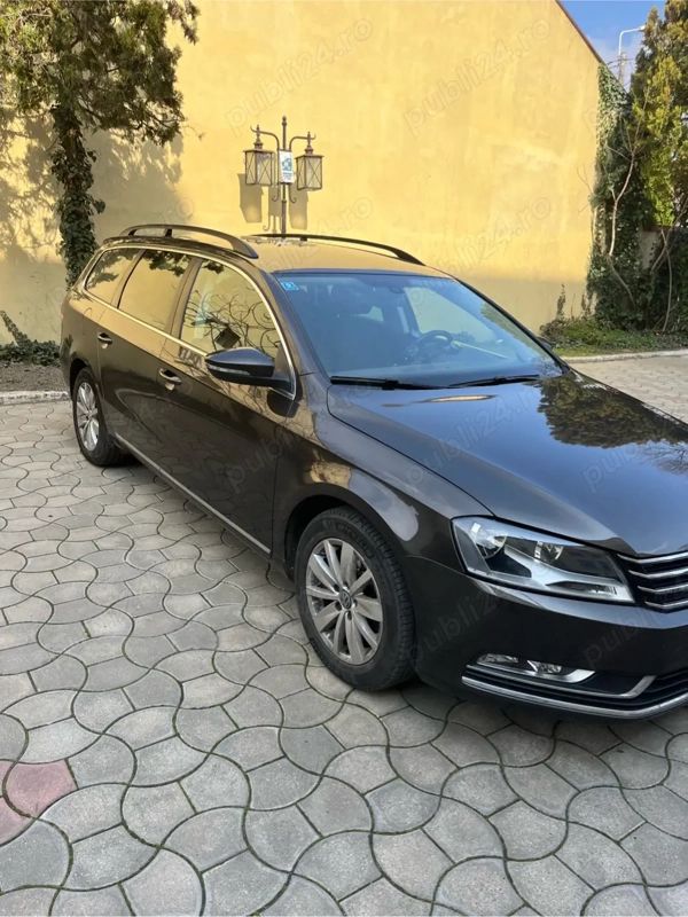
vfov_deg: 67.3
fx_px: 689
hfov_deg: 53.1
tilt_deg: -17.2
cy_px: 458
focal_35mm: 26
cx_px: 344
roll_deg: -0.9
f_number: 1.6
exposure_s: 1/1558
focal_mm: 5.1
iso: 50
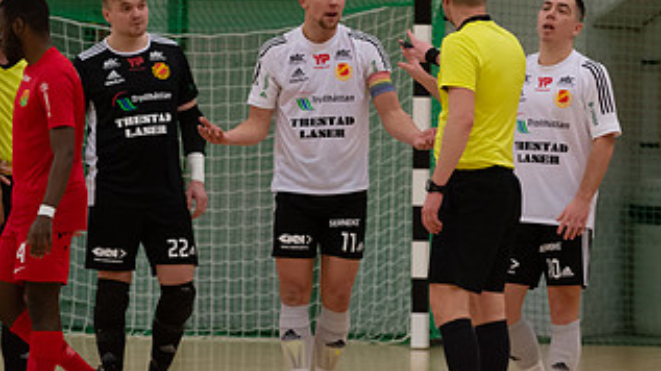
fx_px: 6079
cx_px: 133
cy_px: 149
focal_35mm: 347
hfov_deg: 6.2
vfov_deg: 3.5
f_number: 5
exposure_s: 1/640
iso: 3600
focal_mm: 180
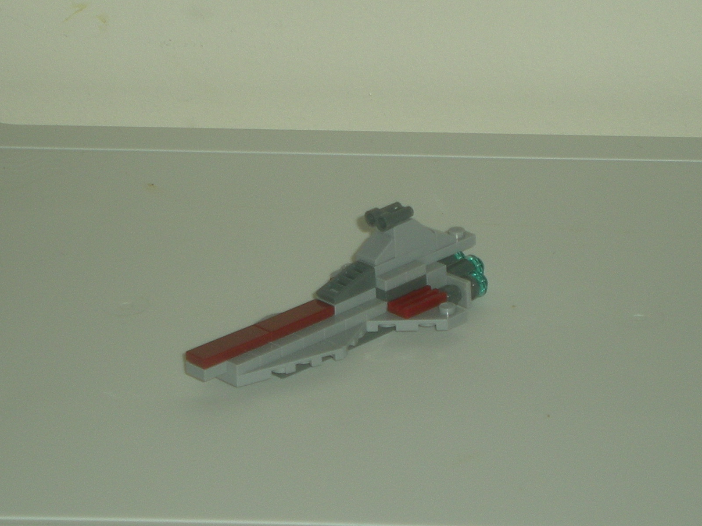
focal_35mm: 74
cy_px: 263
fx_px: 1501
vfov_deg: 19.9
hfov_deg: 26.3
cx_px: 351
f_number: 4.6
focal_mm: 12.3
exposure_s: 1/120
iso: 50
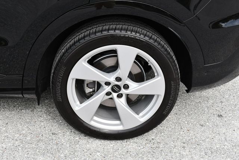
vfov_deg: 23.4
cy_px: 80
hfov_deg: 34.5
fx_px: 385
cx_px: 120
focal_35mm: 58
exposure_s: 1/250
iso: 200
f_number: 7.1
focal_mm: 29
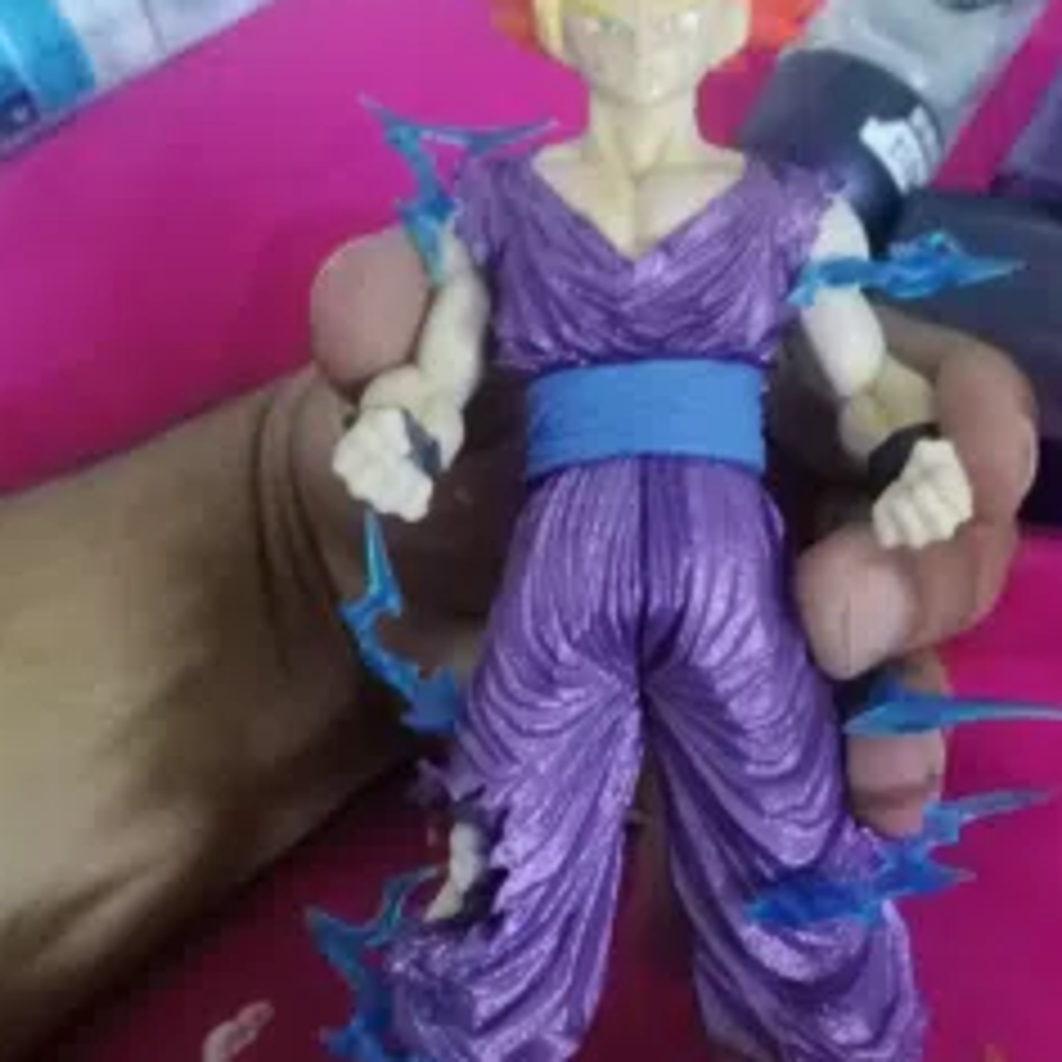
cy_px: 558
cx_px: 626
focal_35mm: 57
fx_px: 1978
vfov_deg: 30.0
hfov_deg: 30.0
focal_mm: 5.3
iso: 500
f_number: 1.8
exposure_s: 1/25
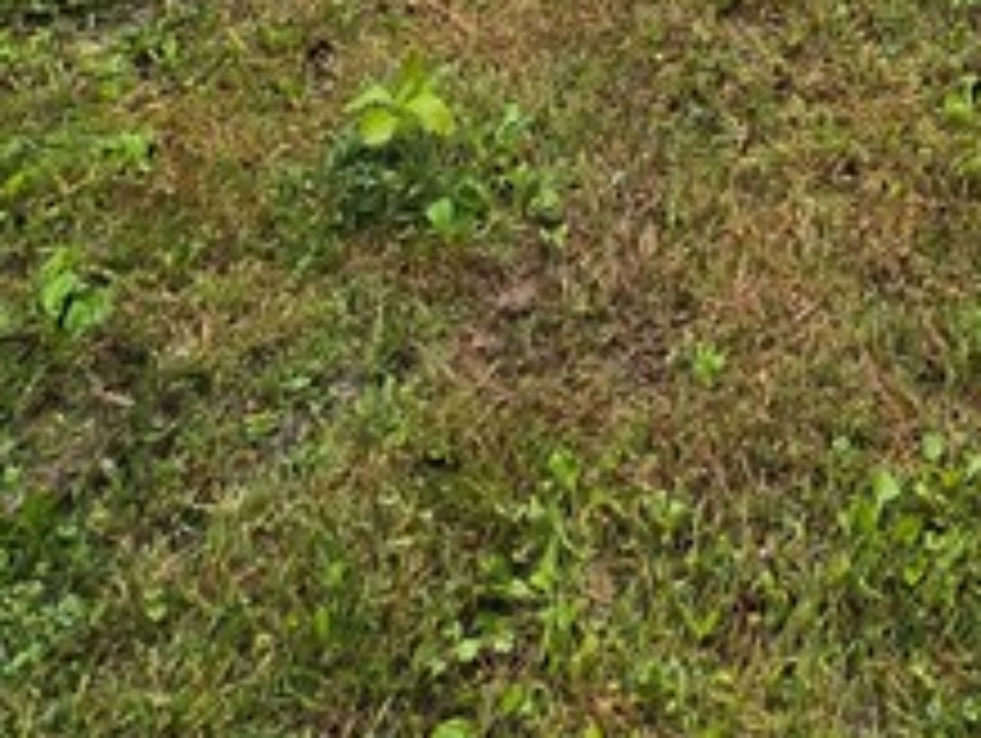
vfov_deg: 16.5
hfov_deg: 29.3
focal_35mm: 61
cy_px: -837
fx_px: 1731
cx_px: 1008
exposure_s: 1/60
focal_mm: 2.2
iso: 50
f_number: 2.2
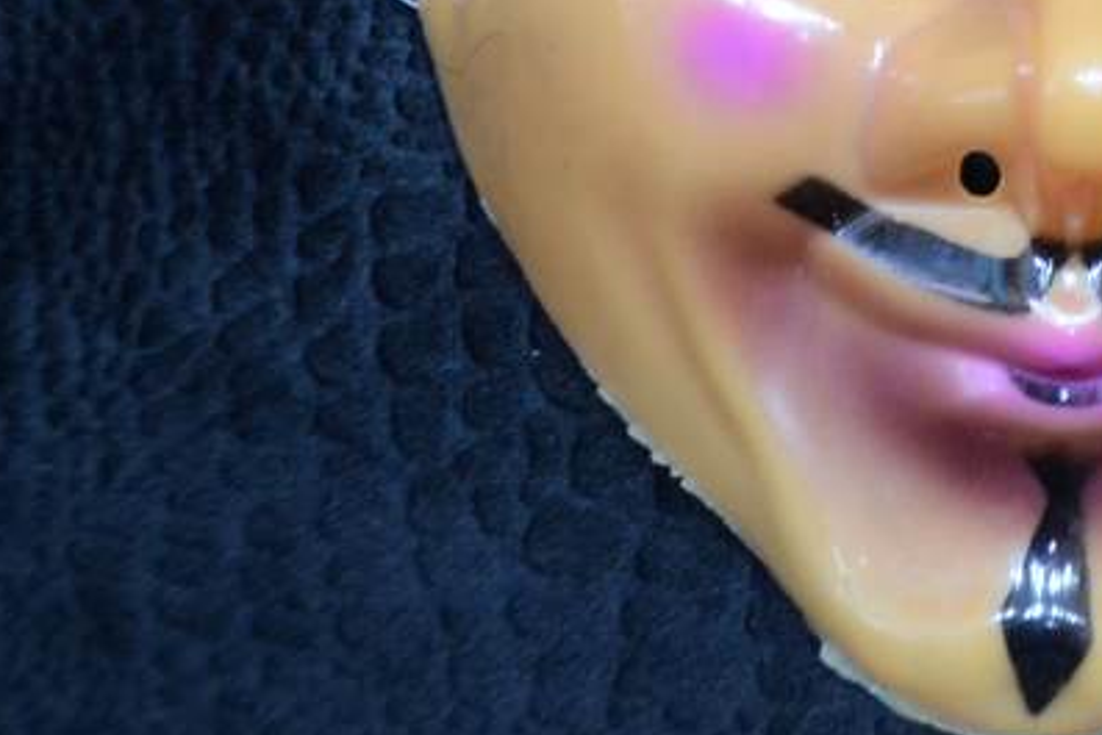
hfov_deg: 15.2
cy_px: -15
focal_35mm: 132
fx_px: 4050
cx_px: 1108
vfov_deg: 10.3
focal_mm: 35
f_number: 5
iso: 800
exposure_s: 1/20
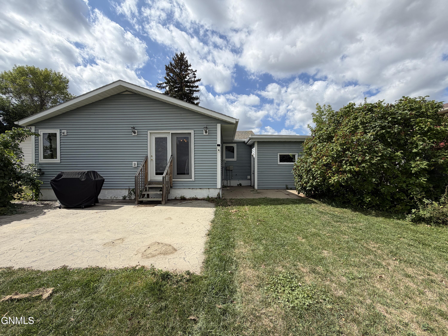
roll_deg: +0.5
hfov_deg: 102.1
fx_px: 181
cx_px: 224
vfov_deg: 85.7
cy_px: 168
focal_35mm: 14
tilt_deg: +0.4
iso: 20
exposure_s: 1/1087
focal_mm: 2.22
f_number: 2.2
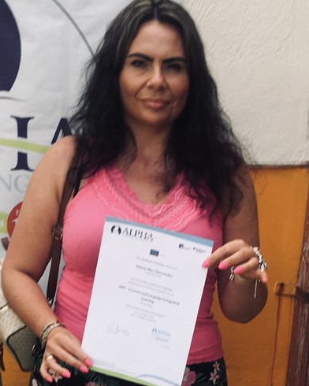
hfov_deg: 19.8
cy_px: 410
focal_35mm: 77
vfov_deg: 23.4
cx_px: 87
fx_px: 880
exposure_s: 1/549
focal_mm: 4.15
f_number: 2.2
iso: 25
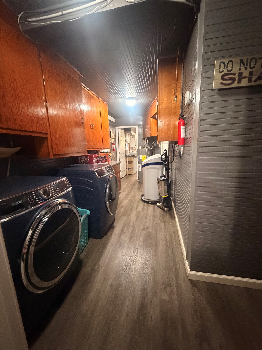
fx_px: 141
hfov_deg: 85.7
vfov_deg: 102.1
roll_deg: +1.7
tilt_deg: -10.1
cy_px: 175
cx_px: 131
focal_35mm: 14
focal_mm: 2.22
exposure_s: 1/40
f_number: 2.2
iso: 1250
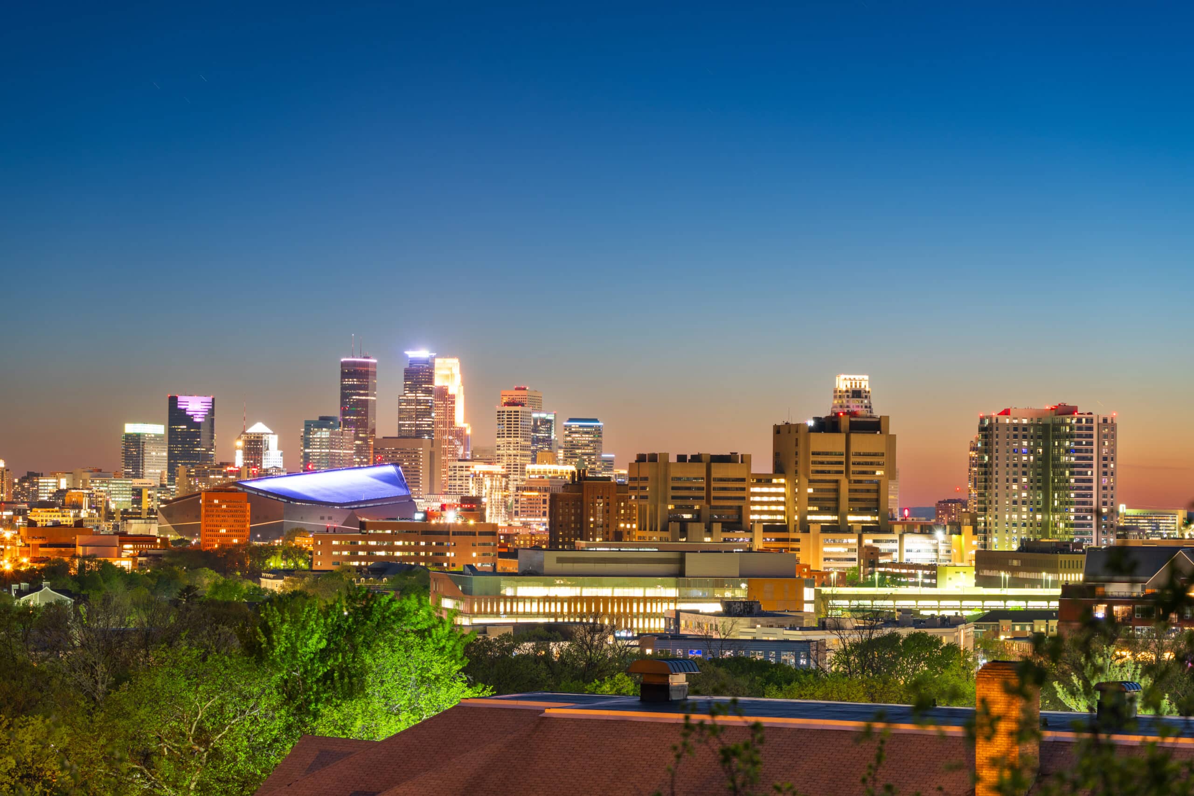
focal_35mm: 100
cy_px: 398
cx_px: 597
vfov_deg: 13.7
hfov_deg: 20.4
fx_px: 3317
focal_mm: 100
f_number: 8
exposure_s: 2
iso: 100
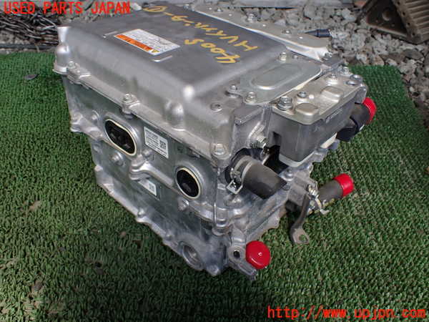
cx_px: 214
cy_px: 161
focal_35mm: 30
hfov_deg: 60.0
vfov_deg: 46.8
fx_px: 372
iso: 100
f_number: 3.2
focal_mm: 5.4
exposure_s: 1/160
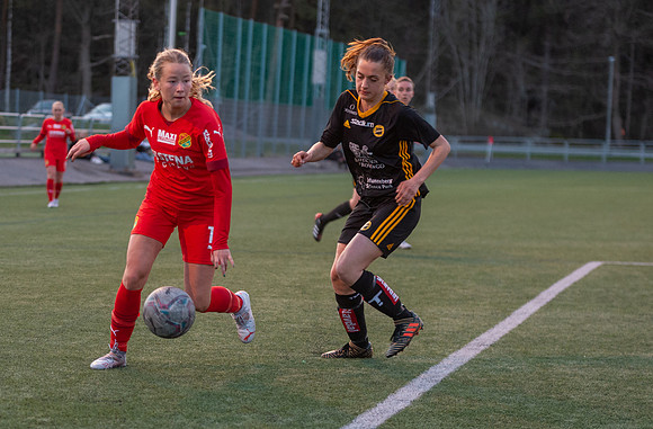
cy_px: 283
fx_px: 2115
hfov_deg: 17.5
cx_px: 227
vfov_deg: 11.6
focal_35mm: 117
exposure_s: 1/640
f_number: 3.2
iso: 4000
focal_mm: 86
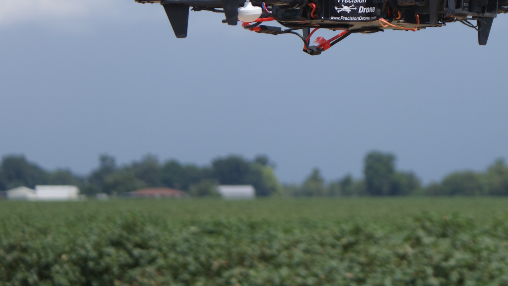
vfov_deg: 6.9
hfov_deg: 12.1
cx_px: 375
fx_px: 2384
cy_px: 74
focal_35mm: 177
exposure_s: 1/640
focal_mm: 70
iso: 100
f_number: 6.3
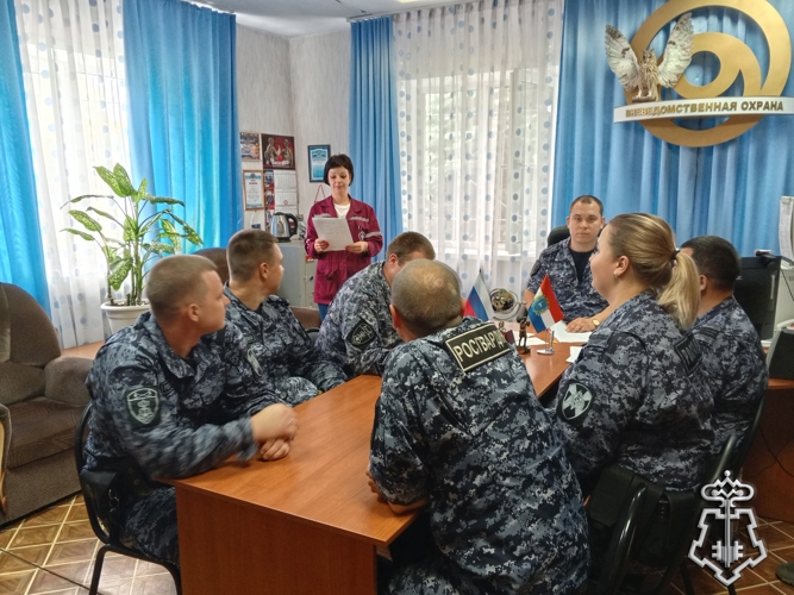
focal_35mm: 27
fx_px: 619
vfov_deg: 51.3
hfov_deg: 65.3
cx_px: 397
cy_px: 298
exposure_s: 1/25
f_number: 1.6
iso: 365
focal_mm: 4.09
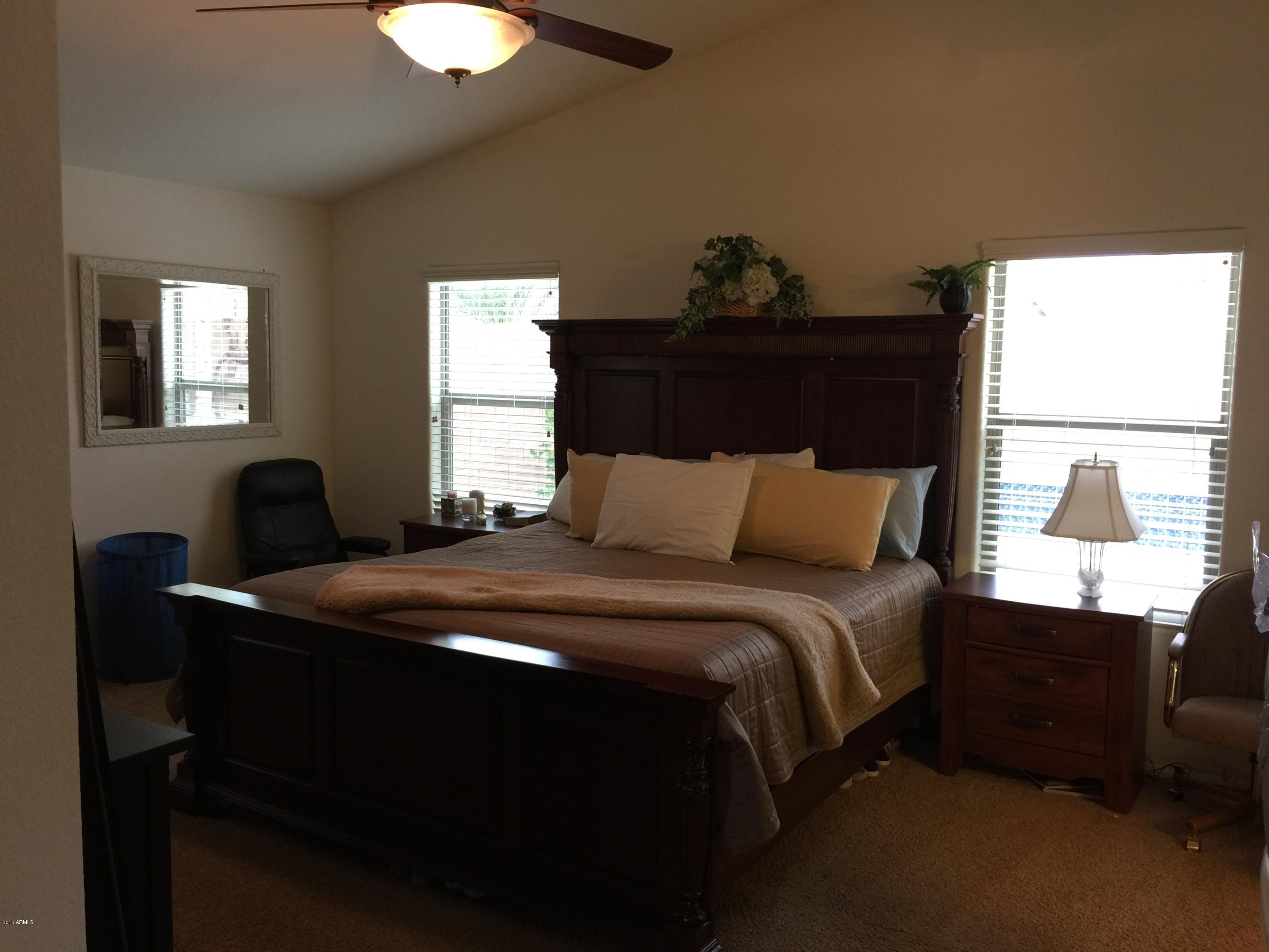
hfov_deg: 61.7
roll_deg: -0.5
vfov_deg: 48.2
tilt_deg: -5.2
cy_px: 476
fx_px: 1063
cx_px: 634
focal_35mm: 29
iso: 50
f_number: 2.2
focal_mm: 4.15
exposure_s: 1/15
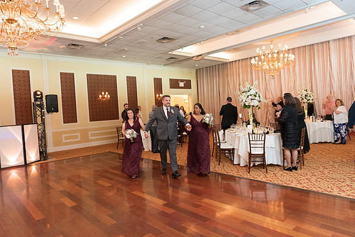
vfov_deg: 49.6
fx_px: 256
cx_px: 178
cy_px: 118
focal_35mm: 26
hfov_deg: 69.4
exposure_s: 1/125
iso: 3600
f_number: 2.8
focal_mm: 26
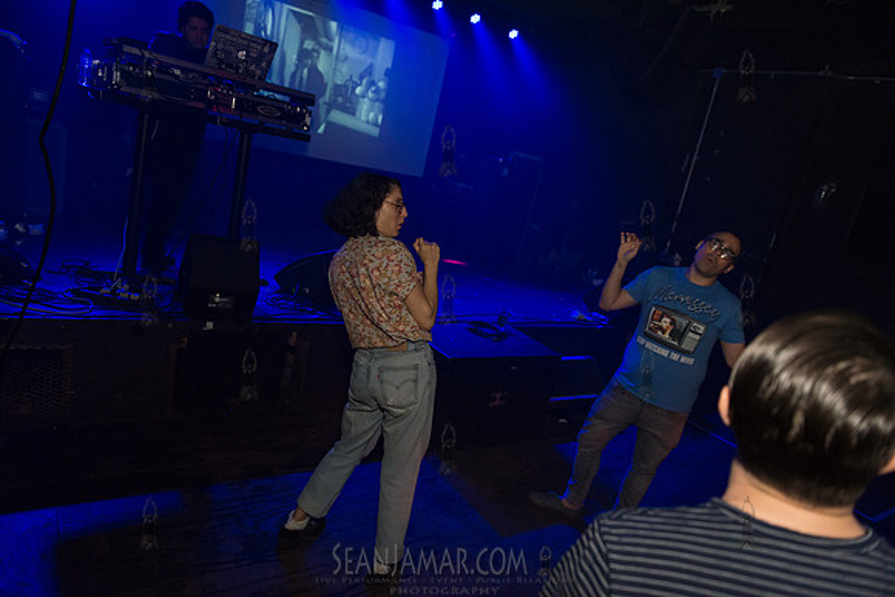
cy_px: 298
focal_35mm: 24
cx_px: 448
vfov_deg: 53.2
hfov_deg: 73.7
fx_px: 597
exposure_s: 1/320
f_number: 2.8
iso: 3200
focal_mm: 24
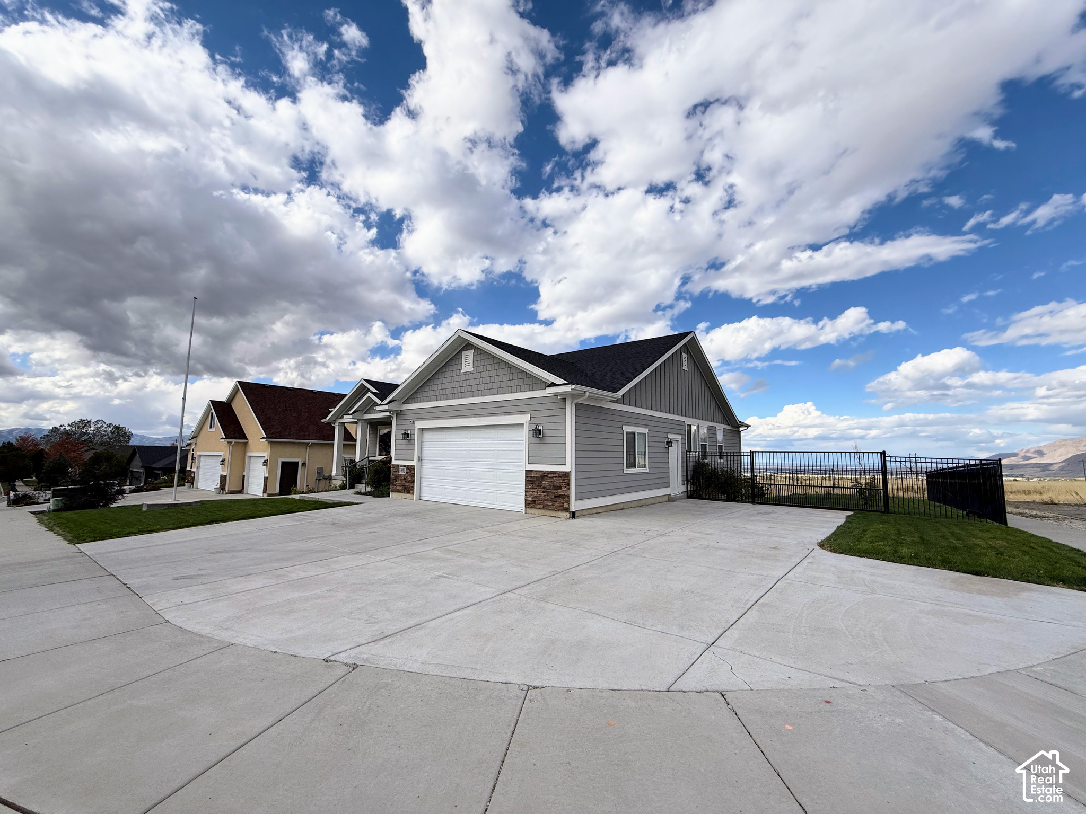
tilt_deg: +6.8
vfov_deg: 85.7
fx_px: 439
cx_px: 543
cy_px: 407
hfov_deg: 102.1
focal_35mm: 14
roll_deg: -0.7
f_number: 2.2
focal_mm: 2.22
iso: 50
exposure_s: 1/3125
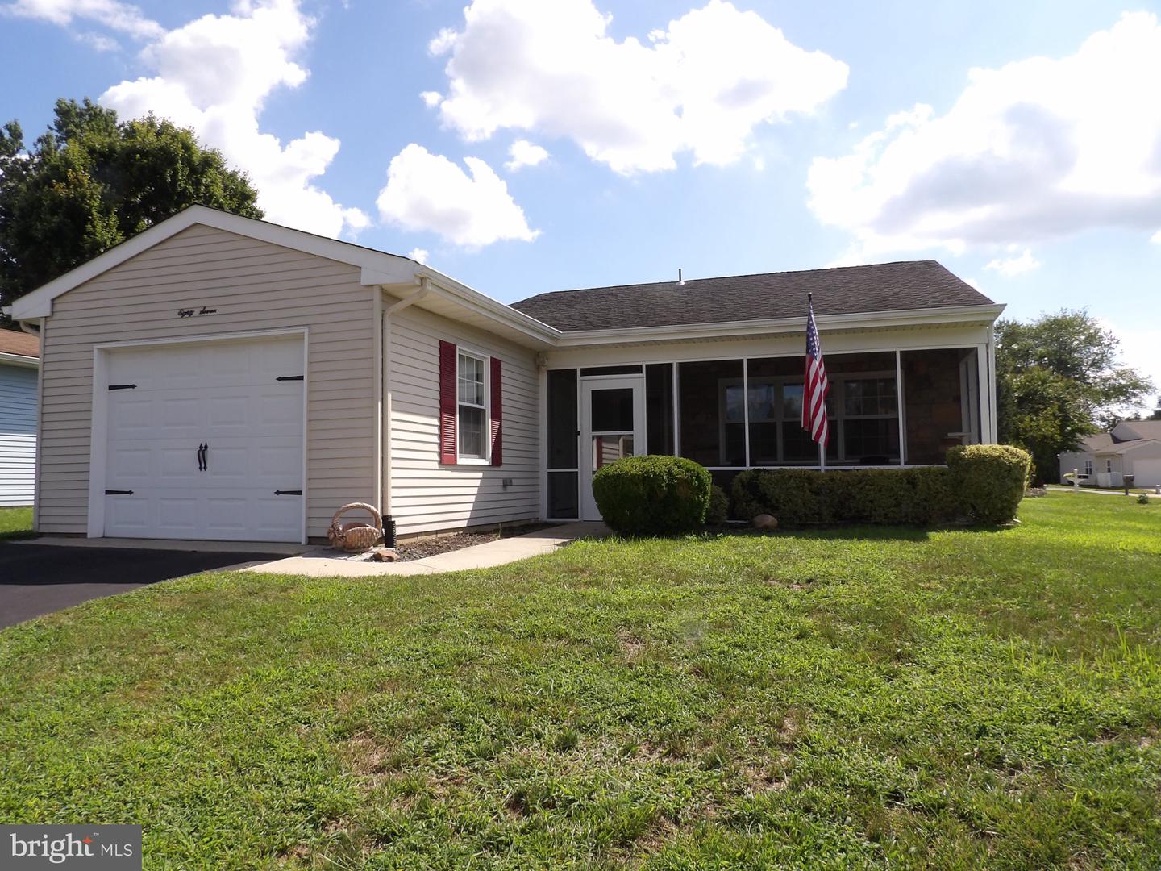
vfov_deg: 56.8
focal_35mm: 24
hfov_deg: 71.6
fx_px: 805
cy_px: 436
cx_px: 580
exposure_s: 1/542
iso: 100
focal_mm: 4.3
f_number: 4.6
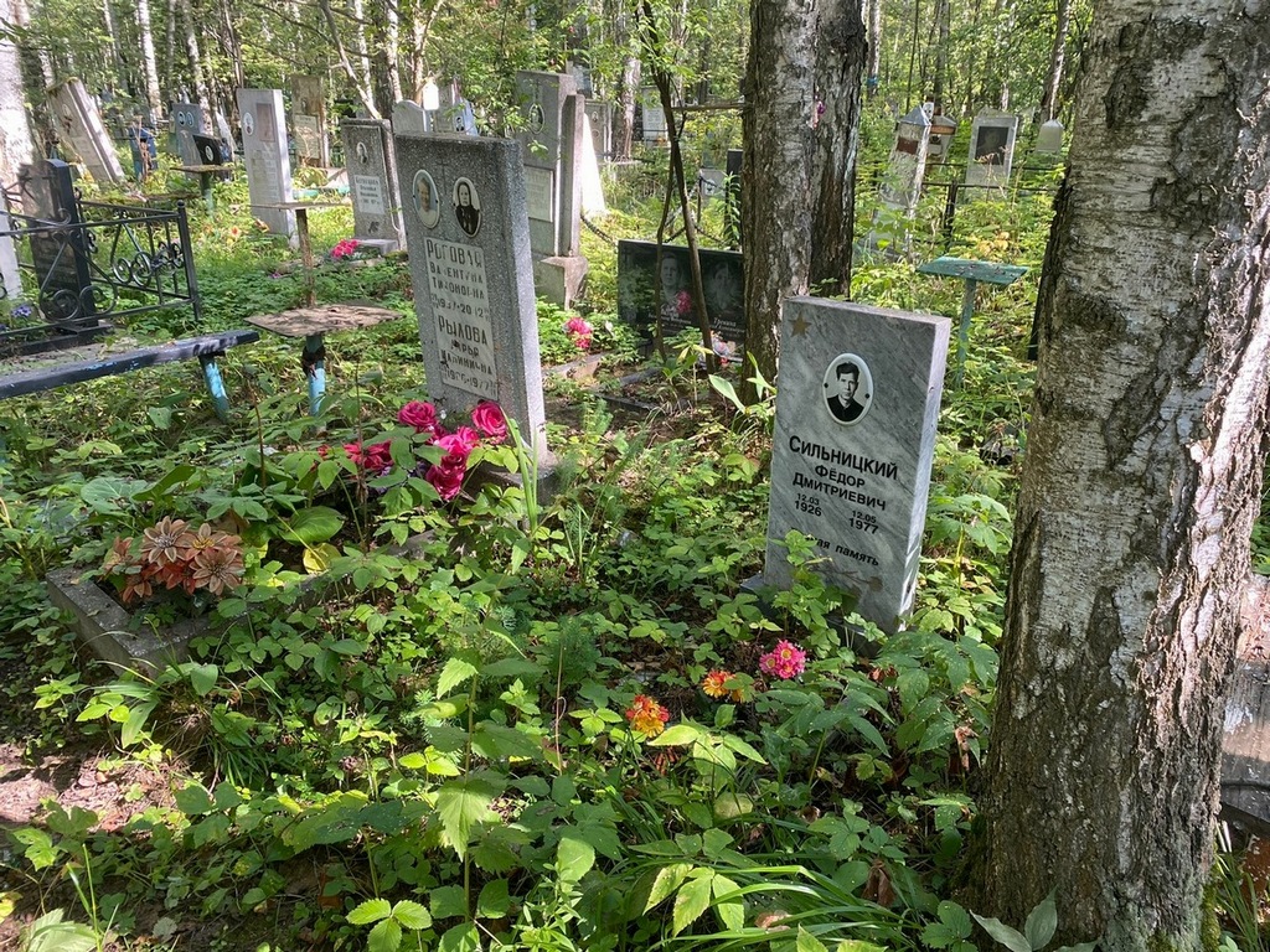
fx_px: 954
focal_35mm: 26
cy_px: 476
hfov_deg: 67.3
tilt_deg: -21.2
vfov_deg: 53.1
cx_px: 635
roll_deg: -1.2
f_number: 1.8
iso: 80
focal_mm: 4.25
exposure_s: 1/122
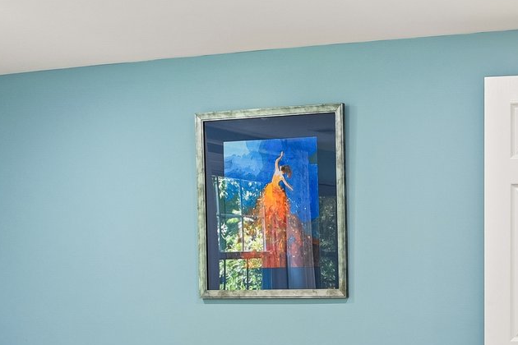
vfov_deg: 25.5
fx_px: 748
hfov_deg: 32.2
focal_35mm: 52
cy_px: 285
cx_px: 608
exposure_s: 1/20
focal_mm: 16
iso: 400
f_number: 8
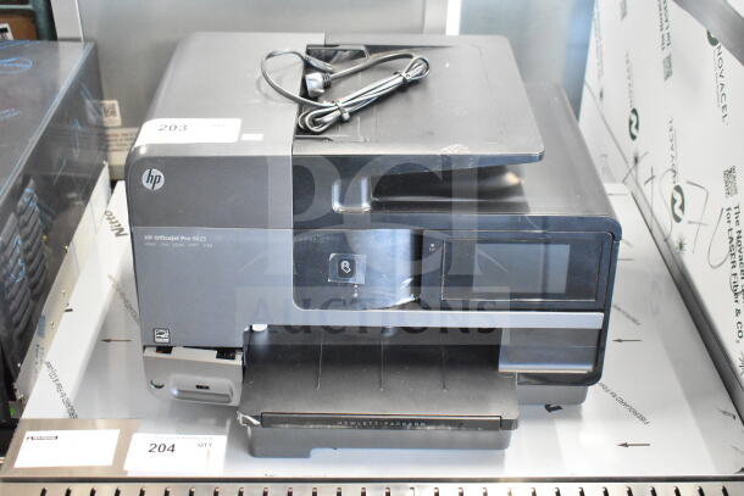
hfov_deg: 45.0
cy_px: 248
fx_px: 899
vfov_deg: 30.9
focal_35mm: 44
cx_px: 372
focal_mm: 29
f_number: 4.2
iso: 12800
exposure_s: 1/50
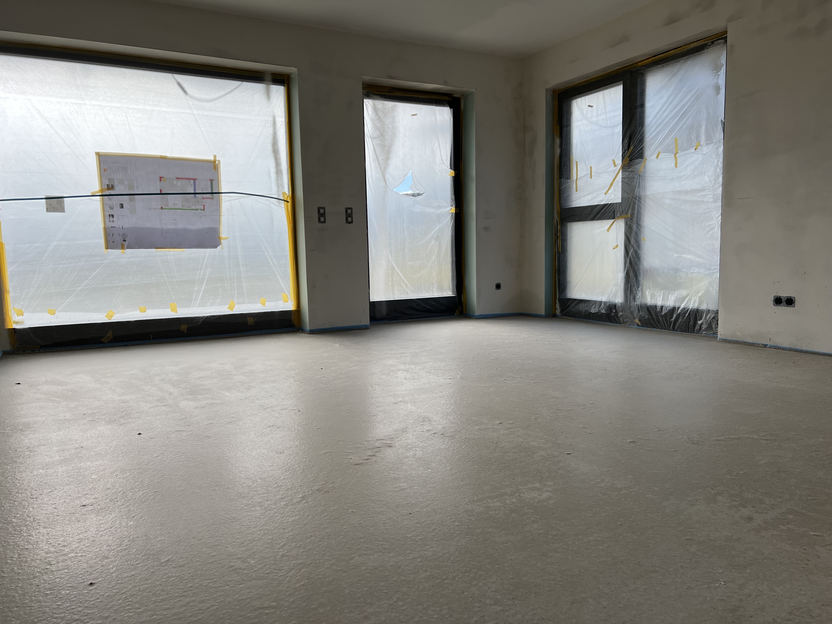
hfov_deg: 67.3
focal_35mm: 26
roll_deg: +1.5
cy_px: 312
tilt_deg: -6.2
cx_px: 416
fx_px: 625
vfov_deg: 53.1
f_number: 1.5
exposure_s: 1/846
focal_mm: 5.7
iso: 50
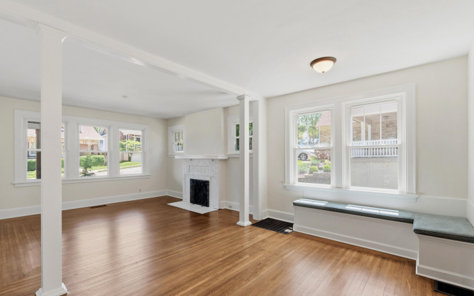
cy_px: 157
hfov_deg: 97.8
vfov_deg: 71.2
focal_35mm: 16
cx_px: 237
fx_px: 207
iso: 400
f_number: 10
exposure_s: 1/30
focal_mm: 10
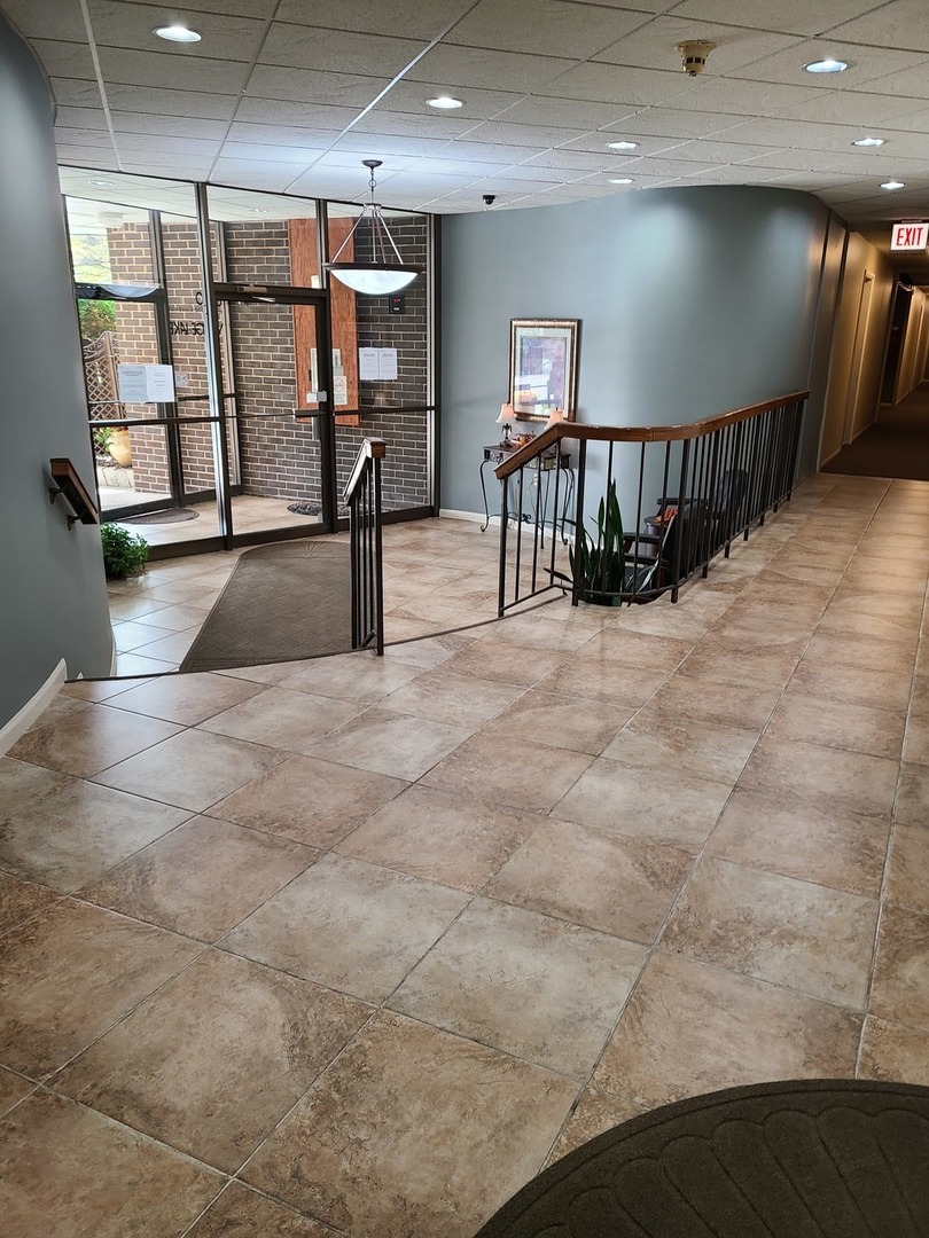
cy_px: 619
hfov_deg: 53.1
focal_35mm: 26
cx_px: 464
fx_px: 930
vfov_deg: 67.3
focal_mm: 5.4
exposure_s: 1/60
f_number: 1.8
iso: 100
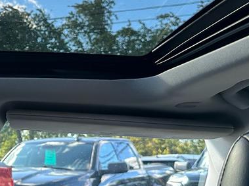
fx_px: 582
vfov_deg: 18.1
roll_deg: -0.3
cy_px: 52
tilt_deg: +10.0
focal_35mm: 81
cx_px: -48
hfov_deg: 22.3
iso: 80
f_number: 1.78
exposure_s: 1/419
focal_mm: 6.86
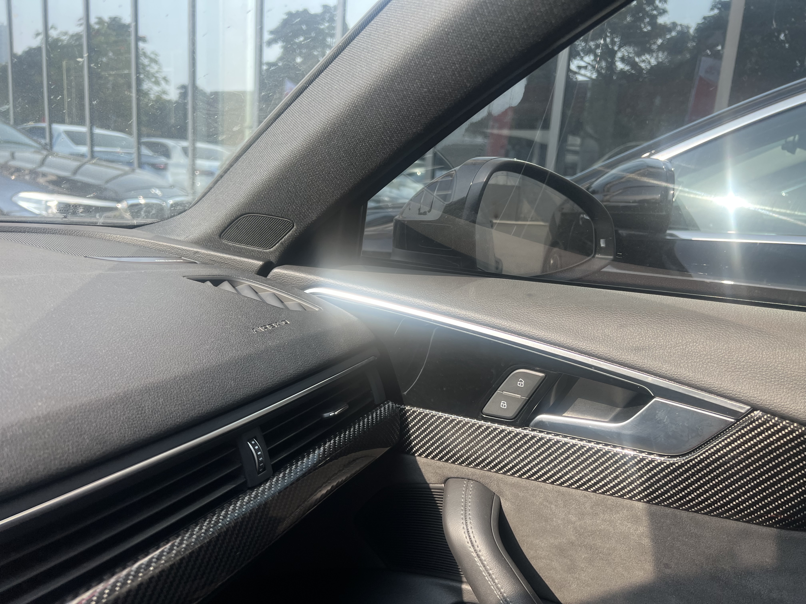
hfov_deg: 67.3
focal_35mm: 26
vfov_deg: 53.1
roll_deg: -3.2
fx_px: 605
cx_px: 403
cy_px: 302
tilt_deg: -11.6
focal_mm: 5.7
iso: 50
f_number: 1.5
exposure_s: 1/528
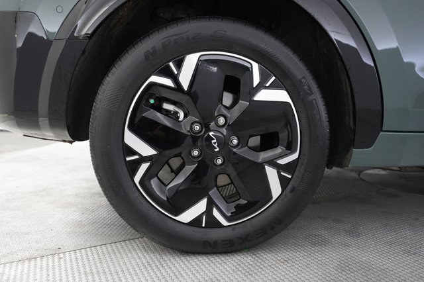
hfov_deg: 69.4
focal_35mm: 26
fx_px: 306
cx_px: 212
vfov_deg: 49.5
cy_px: 141
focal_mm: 26
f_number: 2.8
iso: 5000
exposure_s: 1/160
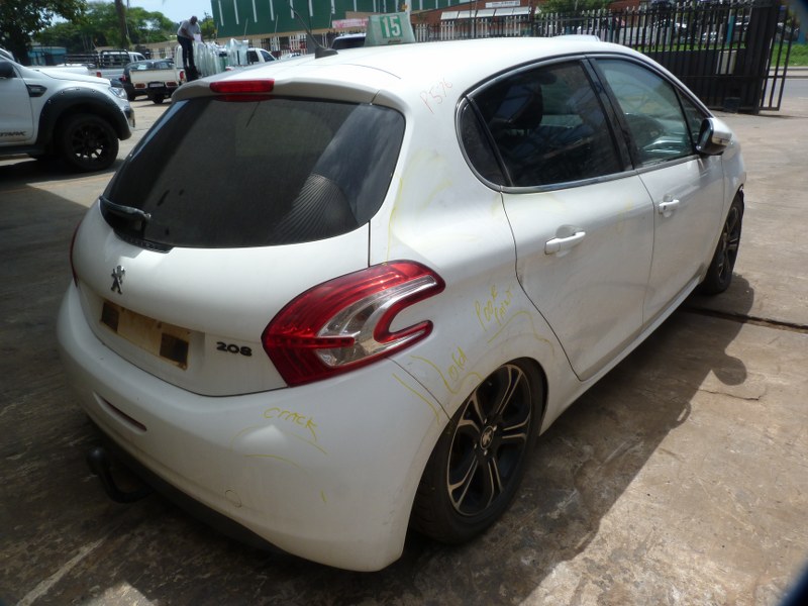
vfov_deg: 54.9
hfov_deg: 69.4
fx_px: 584
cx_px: 404
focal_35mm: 25
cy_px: 303
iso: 80
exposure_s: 1/250
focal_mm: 4.5
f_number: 5.6
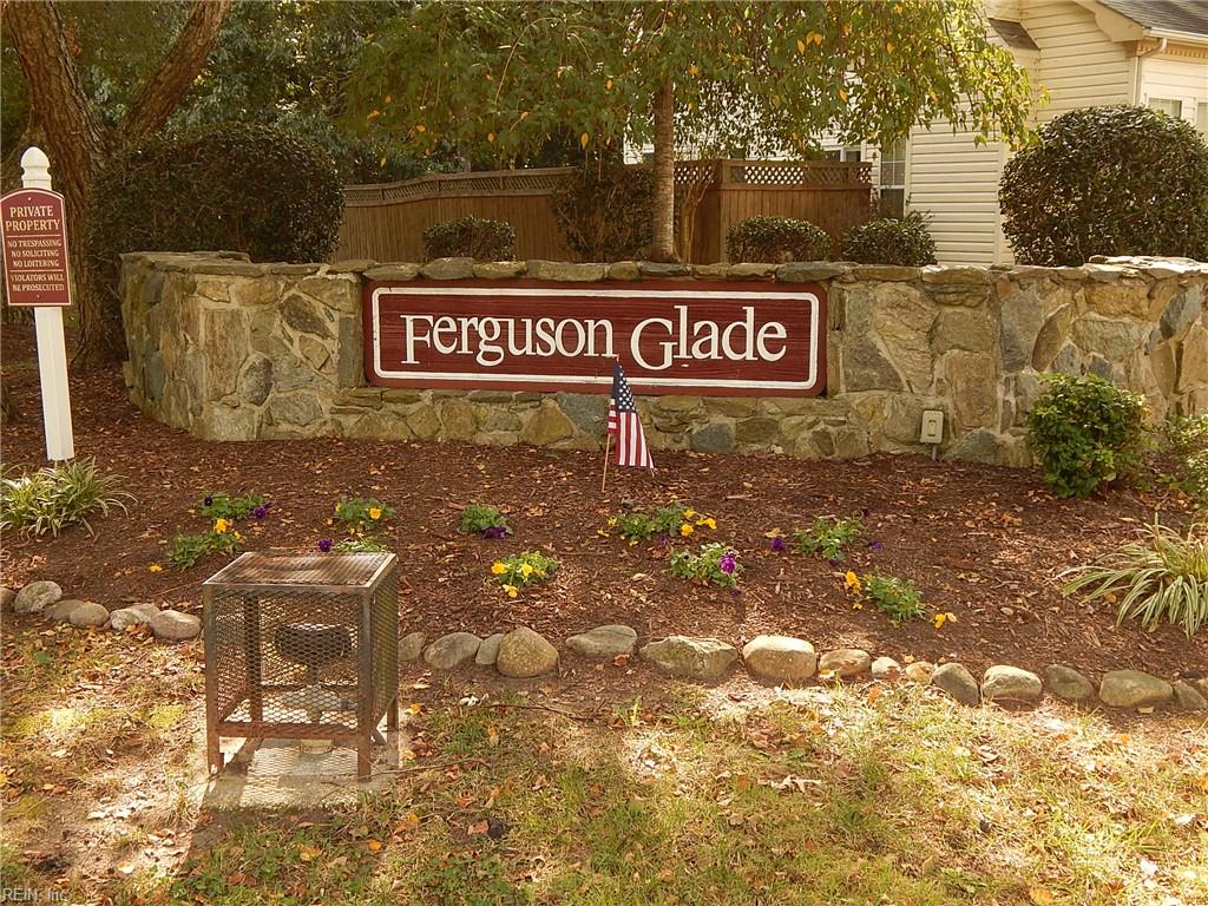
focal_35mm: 38
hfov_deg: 49.0
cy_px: 453
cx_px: 604
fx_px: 1326
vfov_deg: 37.7
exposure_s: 1/125
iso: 125
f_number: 3.4
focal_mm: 6.8
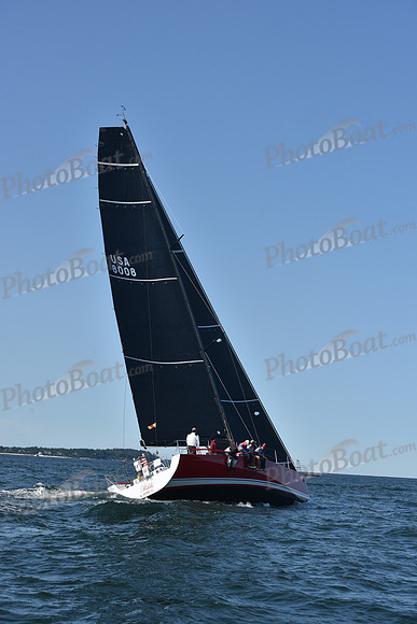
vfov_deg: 28.8
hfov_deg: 19.5
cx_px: 208
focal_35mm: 70
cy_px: 312
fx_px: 1215
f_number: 9
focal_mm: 70
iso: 250
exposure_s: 1/1000
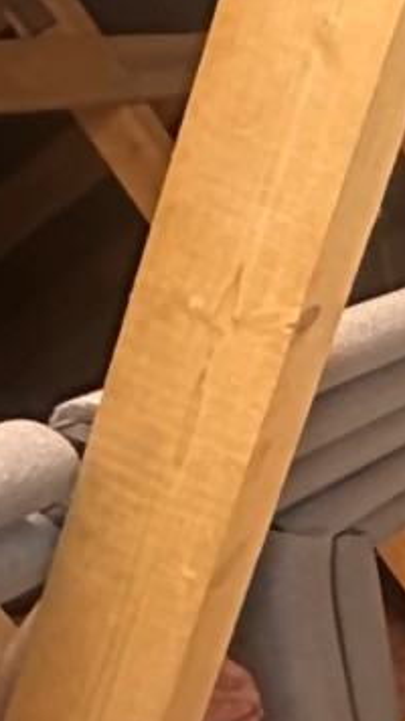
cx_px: 1243
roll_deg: -0.7
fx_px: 1147
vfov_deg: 34.8
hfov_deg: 11.1
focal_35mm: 60
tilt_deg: -14.5
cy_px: 282
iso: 2000
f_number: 2.2
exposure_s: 1/30
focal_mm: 2.22
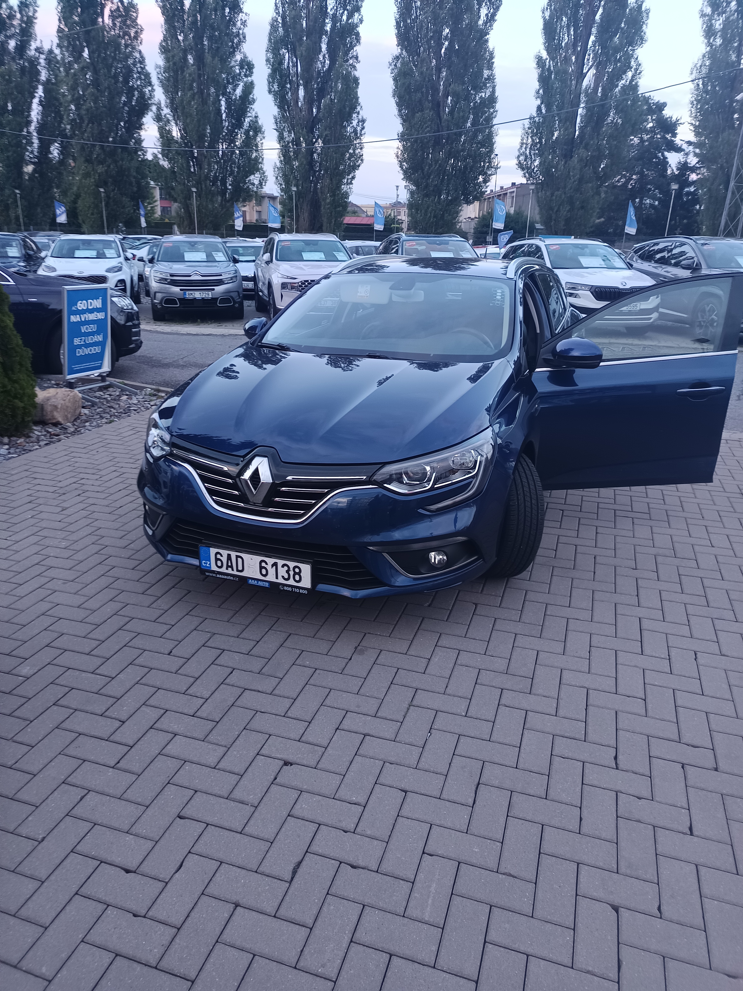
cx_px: 372
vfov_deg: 71.6
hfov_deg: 56.8
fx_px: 687
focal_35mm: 24
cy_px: 496
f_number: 1.7
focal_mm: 5.31
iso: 401
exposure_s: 1/50
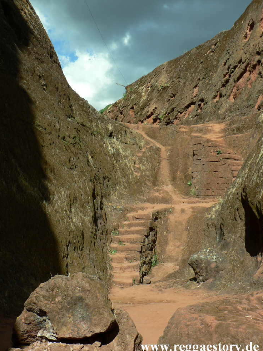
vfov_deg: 34.4
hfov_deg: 26.1
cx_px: 132
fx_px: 568
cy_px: 176
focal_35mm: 56
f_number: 4
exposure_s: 1/320
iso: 64
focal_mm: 9.5
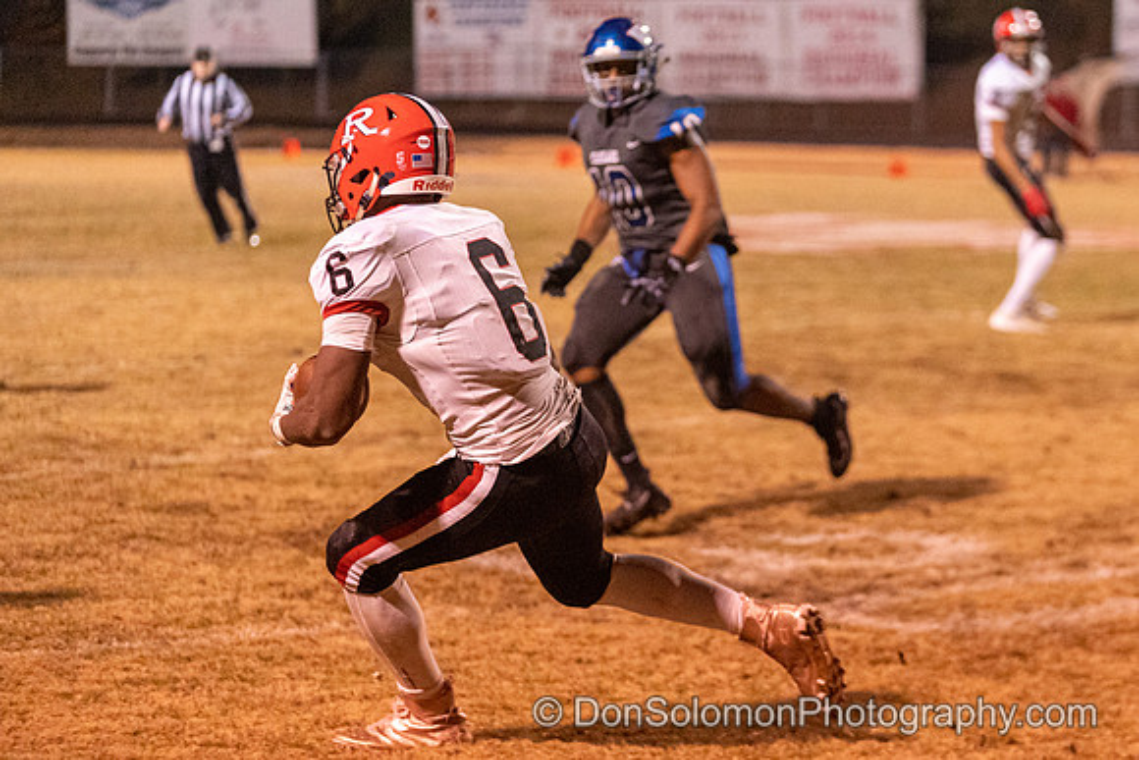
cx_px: 711
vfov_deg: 10.3
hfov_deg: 15.4
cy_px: 289
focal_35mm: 133
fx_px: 4195
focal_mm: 104
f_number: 2.8
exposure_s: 1/800
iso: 8000
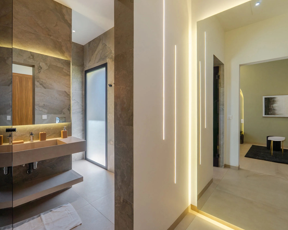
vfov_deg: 77.0
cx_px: 148
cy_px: 114
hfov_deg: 89.6
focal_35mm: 17
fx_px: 145
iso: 100
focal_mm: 10
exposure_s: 1/50
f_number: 5
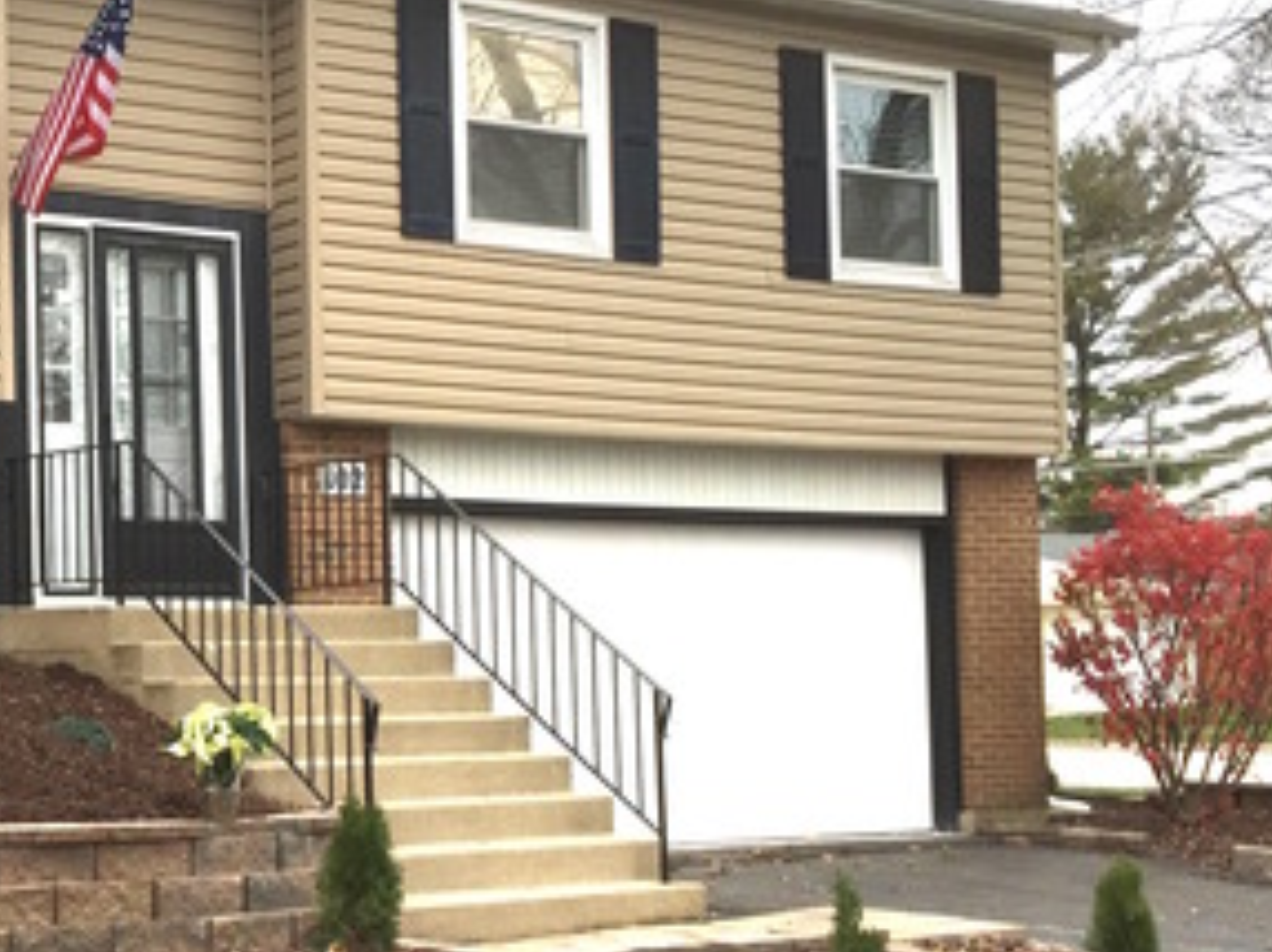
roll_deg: +0.6
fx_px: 2386
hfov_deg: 28.1
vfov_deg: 22.5
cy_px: 565
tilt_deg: +4.0
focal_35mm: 65
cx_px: 9
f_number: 2.2
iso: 32
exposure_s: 1/249
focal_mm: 4.15
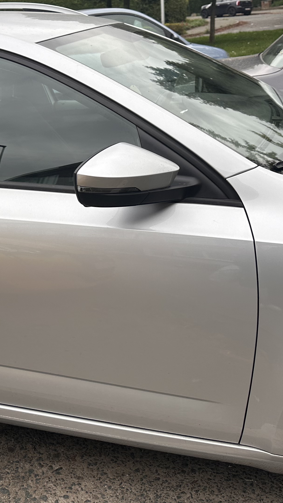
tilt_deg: -13.5
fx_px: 654
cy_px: 200
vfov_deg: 41.9
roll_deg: +6.4
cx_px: 22
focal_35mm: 49
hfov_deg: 23.7
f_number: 1.78
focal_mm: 6.86
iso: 80
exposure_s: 1/887
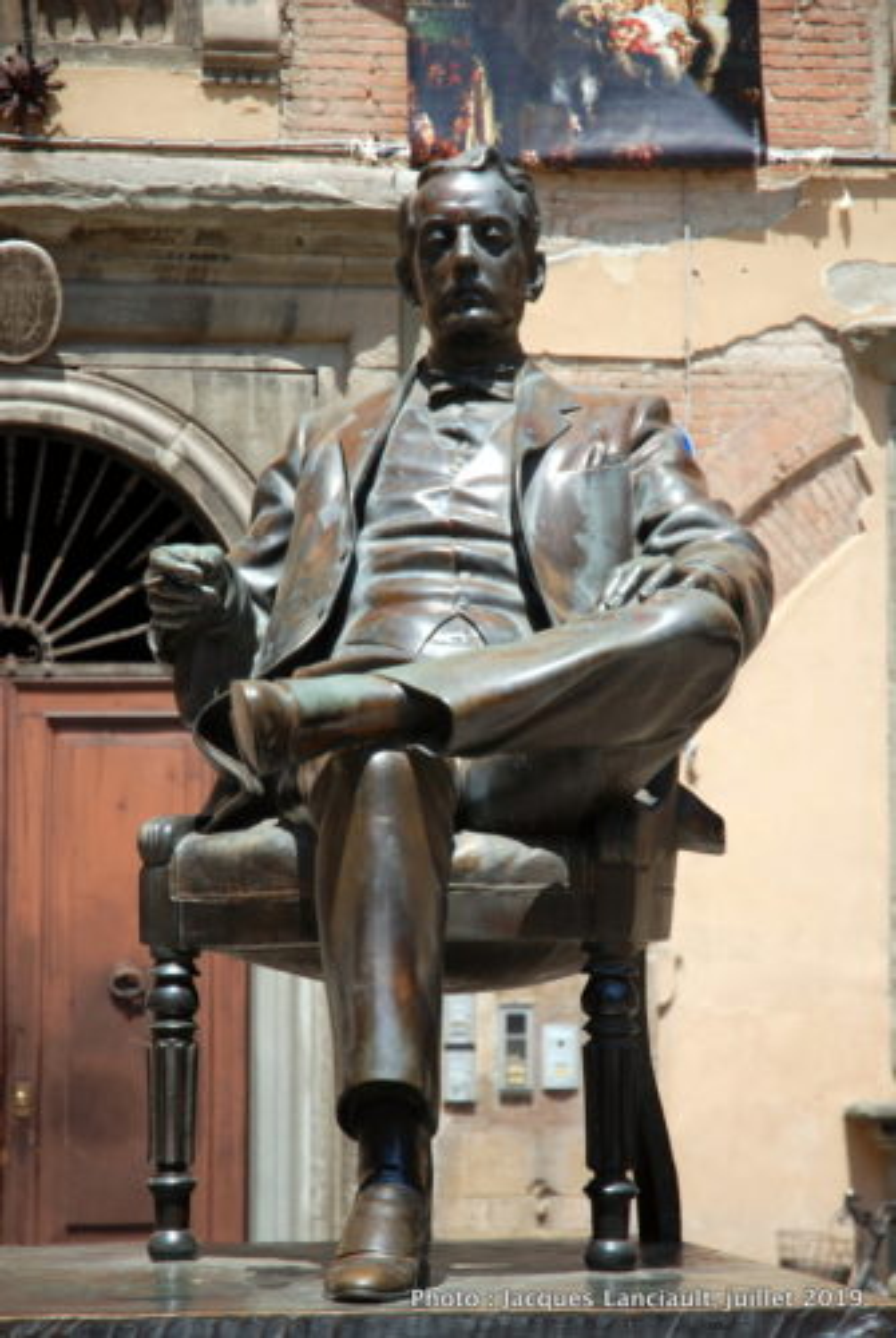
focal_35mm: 105
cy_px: 669
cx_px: 448
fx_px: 3906
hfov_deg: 13.1
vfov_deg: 19.4
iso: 100
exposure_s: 1/320
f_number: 4.5
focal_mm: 70
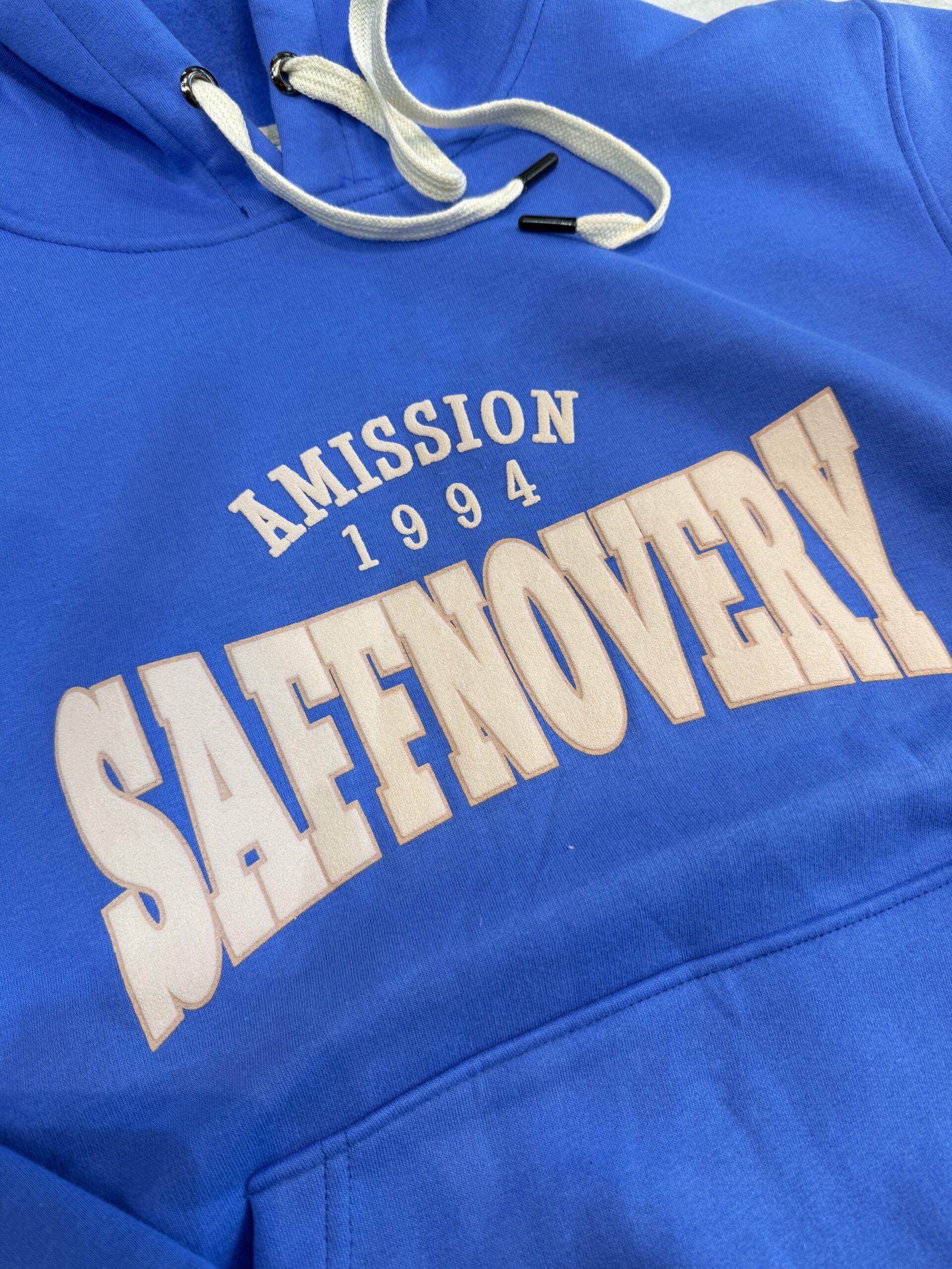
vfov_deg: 71.6
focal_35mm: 24
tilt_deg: -70.7
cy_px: 634
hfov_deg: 56.8
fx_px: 880
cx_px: 476
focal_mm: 6.76
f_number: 1.78
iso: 100
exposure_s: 1/100
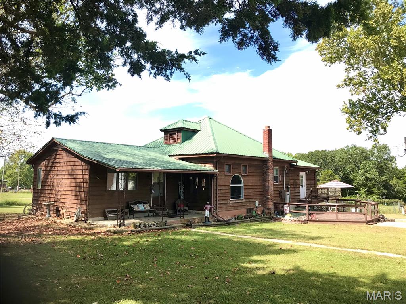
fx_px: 328
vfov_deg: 49.7
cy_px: 152
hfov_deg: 63.4
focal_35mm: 28
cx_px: 203
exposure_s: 1/805
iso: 20
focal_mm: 3.99
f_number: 1.8
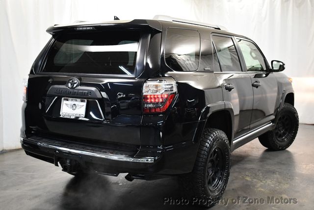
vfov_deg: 30.6
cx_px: 157
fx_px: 384
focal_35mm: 44
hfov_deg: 44.5
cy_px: 105
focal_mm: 22
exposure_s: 1/125
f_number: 3.8
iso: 2000
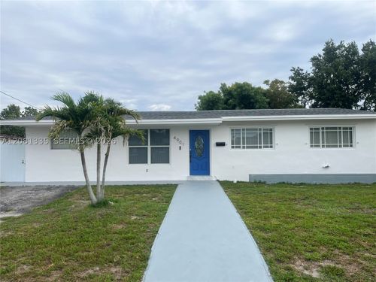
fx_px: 282
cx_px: 188
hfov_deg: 67.3
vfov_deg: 53.1
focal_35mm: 26
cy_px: 141
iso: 50
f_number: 1.6
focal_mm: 5.1
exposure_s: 1/1096
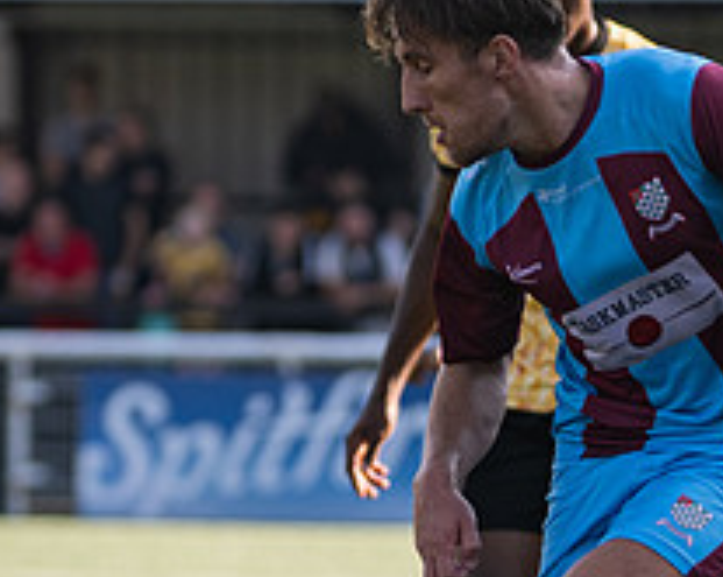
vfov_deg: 2.2
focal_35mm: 709
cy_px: 541
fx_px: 15150
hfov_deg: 2.7
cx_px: 707
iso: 200
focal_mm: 170
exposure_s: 1/1250
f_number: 2.8
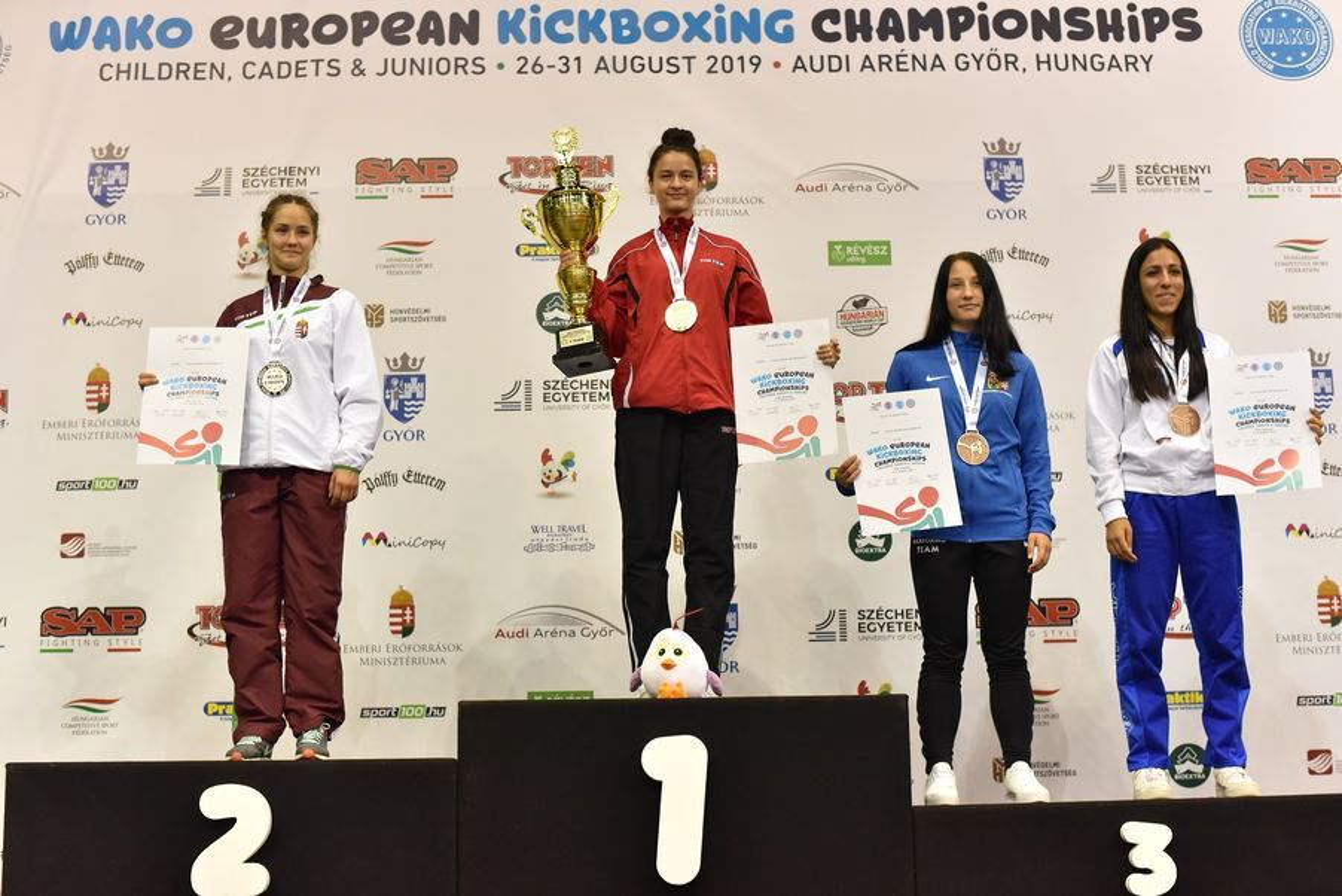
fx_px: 1864
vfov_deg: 27.0
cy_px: 448
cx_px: 671
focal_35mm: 50
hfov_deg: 39.6
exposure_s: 1/640
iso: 3200
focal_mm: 50
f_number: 3.5
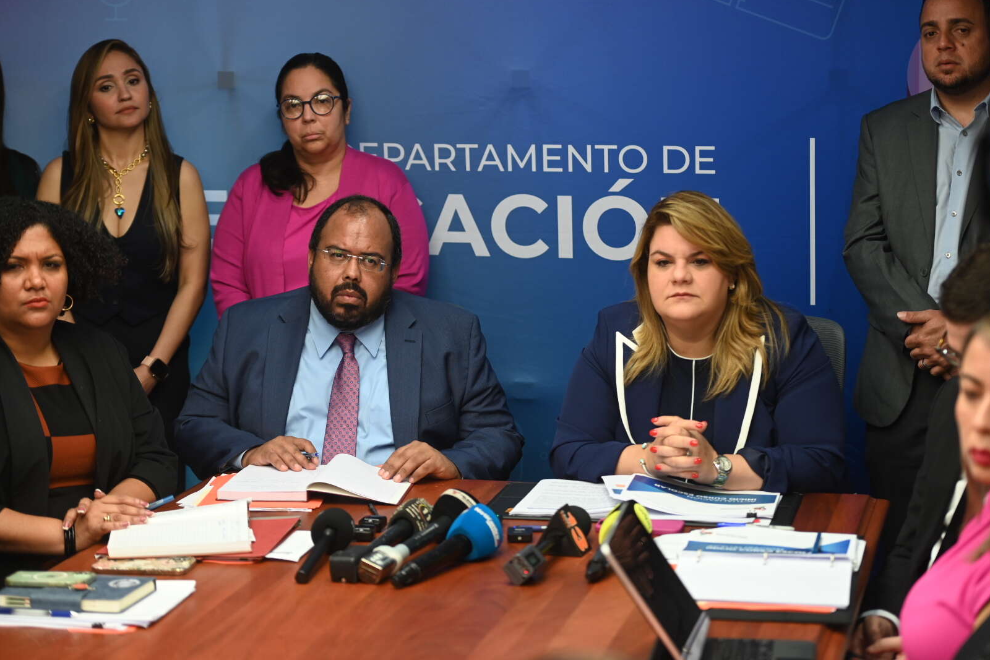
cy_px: 331
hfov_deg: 24.5
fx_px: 2283
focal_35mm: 83
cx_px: 500
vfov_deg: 16.5
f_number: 2.8
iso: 800
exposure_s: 1/250
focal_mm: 82
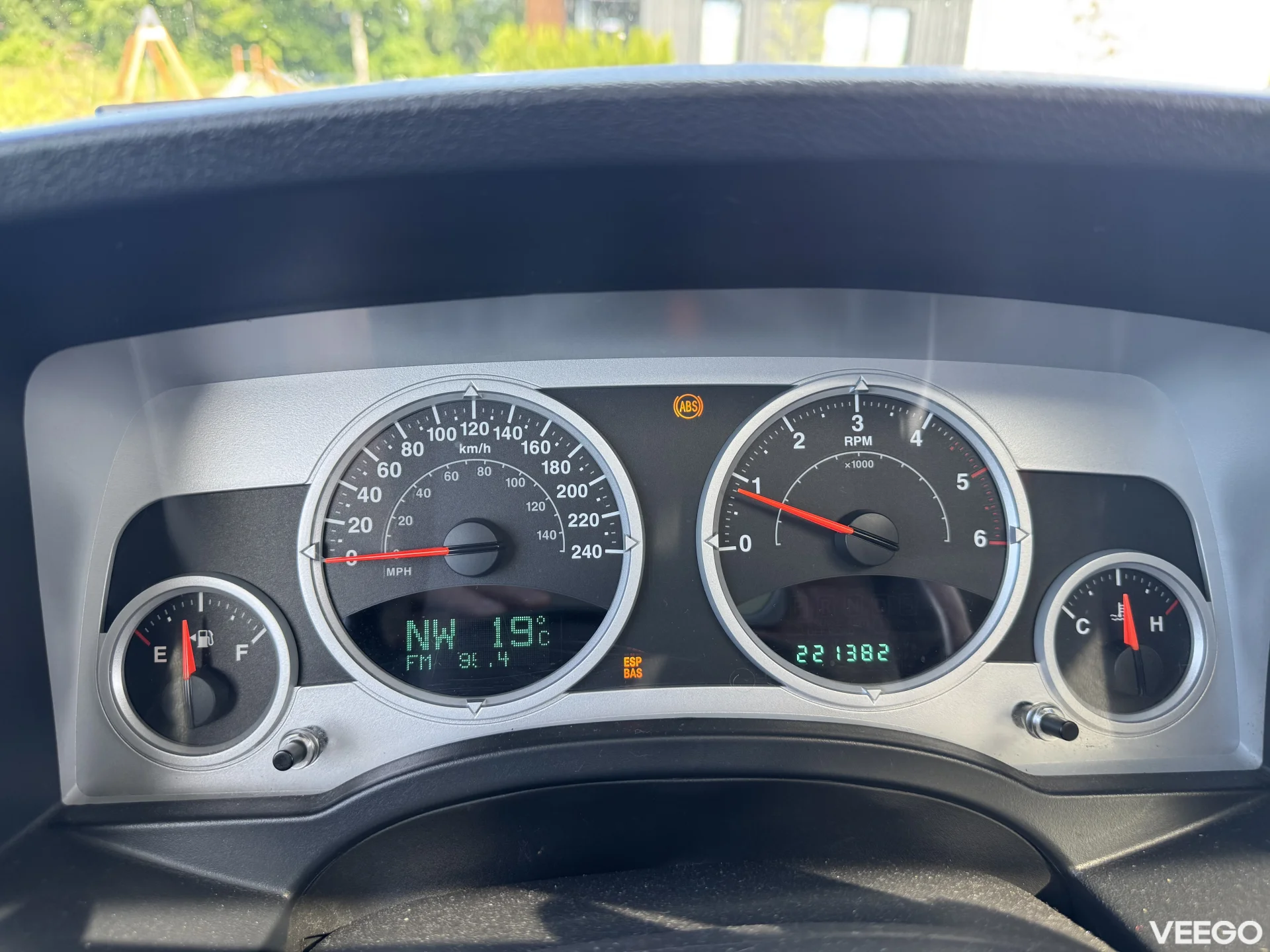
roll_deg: -1.9
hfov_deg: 71.6
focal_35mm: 24
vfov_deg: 56.8
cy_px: 476
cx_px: 635
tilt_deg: -21.0
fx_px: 881
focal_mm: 6.76
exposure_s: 1/121
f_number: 1.78
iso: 125
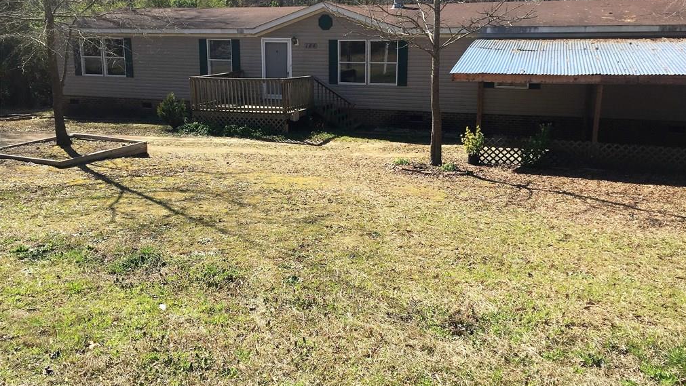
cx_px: 347
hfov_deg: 61.0
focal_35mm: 32
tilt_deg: -12.4
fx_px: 582
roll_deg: +0.8
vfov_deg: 36.6
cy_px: 163
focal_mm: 4.15
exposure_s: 1/1163
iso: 32
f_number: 2.2
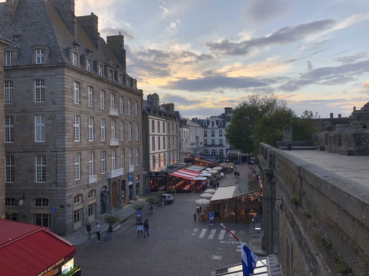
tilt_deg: -0.2
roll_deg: +1.6
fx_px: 298
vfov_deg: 49.7
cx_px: 184
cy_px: 138
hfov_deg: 63.4
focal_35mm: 28
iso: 20
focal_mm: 4
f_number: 1.8
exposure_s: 1/254
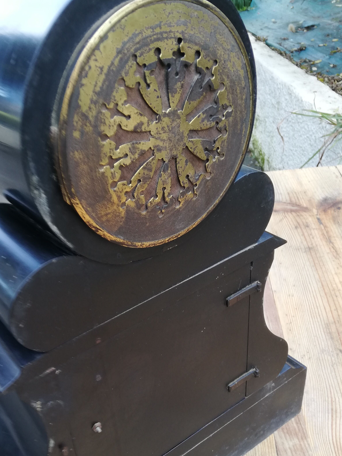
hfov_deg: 37.6
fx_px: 501
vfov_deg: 48.5
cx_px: 140
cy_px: 283
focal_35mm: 38
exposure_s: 1/100
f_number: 2.2
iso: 80
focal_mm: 3.81
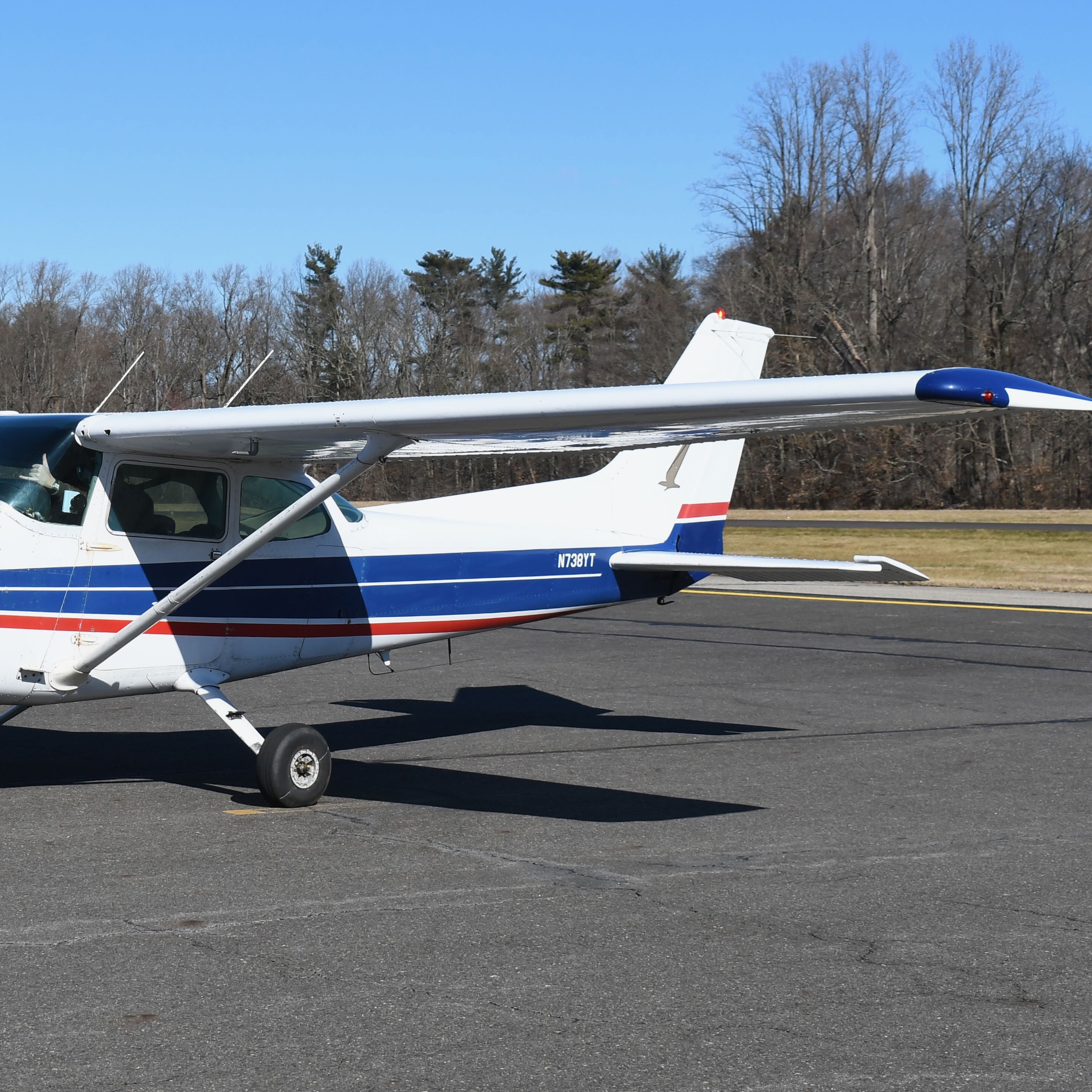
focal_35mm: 68
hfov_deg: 25.1
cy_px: 544
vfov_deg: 25.4
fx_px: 2427
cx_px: 308
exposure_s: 1/1000
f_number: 9
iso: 250
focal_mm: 35
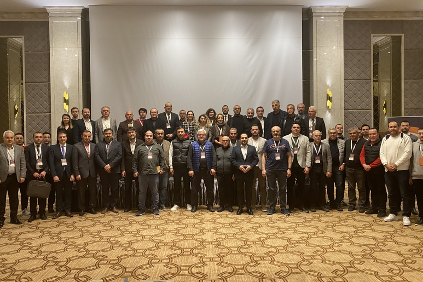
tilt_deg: -1.9
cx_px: 208
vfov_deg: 46.4
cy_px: 141
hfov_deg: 65.5
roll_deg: +0.5
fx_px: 329
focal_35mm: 28
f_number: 1.8
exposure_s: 1/50
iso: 160
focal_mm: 4.25
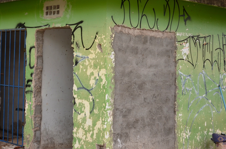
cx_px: 40
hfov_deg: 27.5
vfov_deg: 18.7
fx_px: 451
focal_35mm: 72
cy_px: 35
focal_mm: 24
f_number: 5.6
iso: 100
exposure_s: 1/250
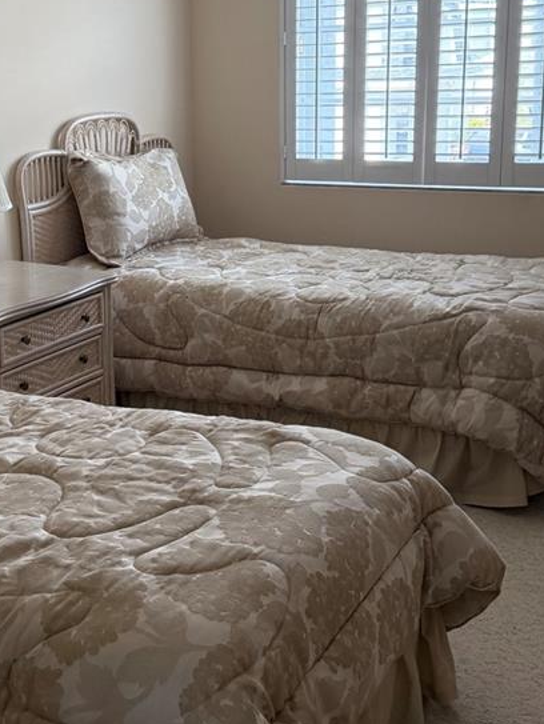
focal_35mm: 53
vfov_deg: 36.0
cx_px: 180
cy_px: 292
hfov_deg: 27.4
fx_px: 1109
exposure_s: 1/156
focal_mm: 6.76
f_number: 1.78
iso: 200
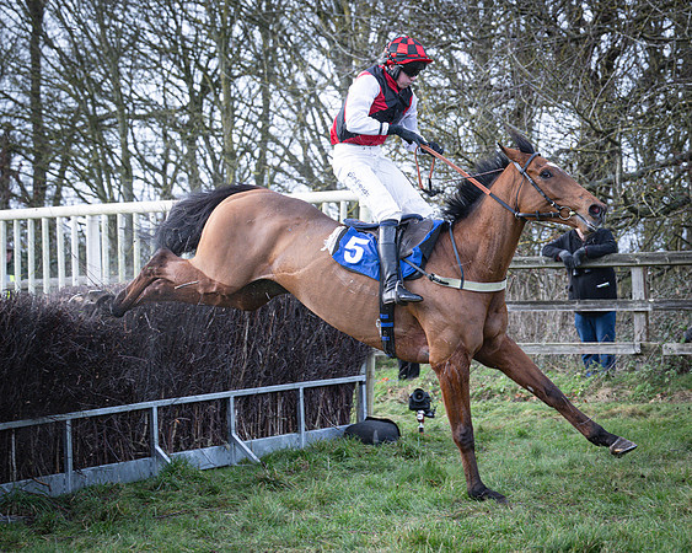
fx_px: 2241
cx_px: 447
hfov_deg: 17.5
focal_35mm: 109
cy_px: 238
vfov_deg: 14.1
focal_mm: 70
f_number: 4
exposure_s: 1/1000
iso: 800
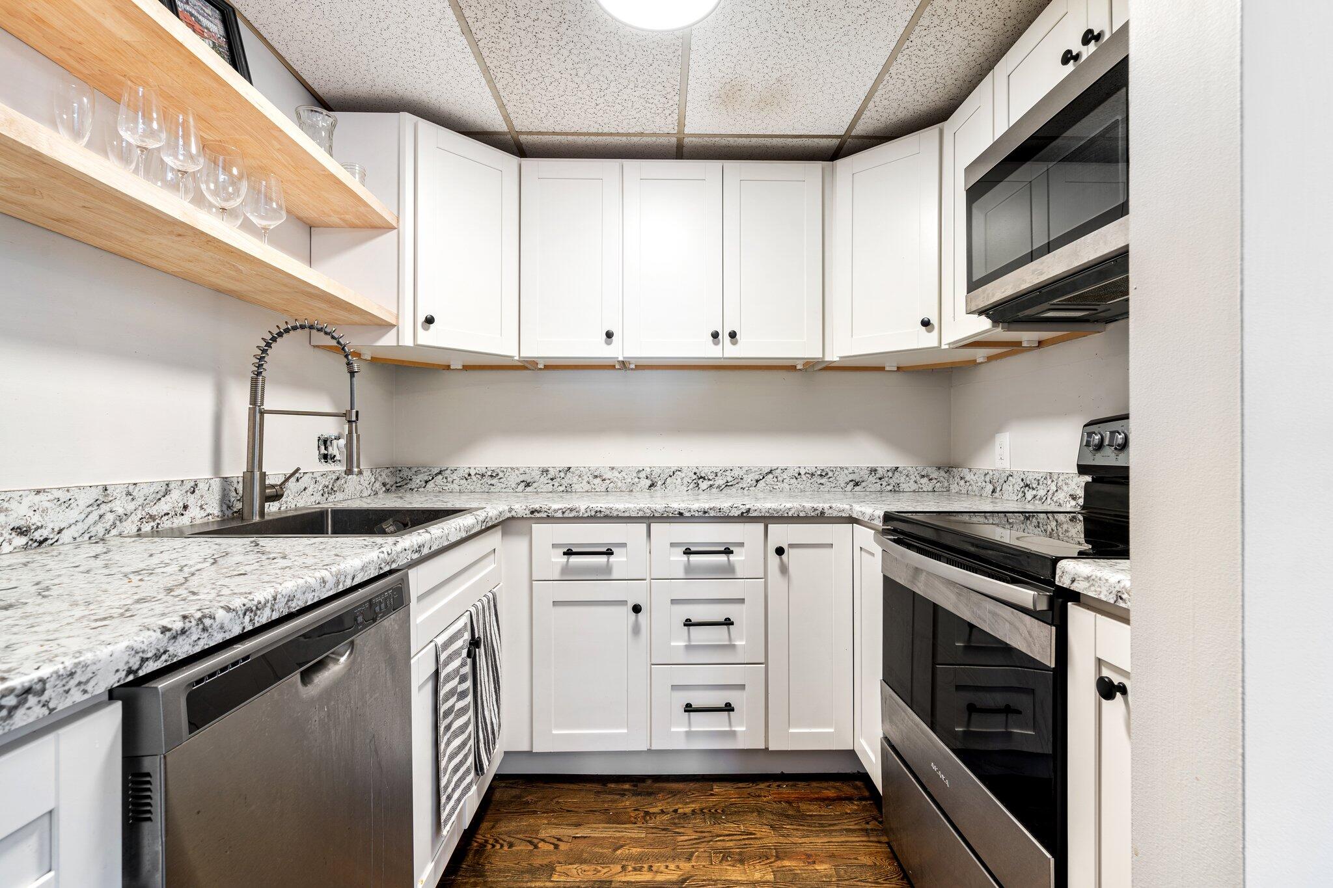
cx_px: 666
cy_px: 444
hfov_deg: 96.7
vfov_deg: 73.7
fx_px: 592
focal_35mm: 16
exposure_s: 2.5
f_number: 9
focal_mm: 16
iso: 100
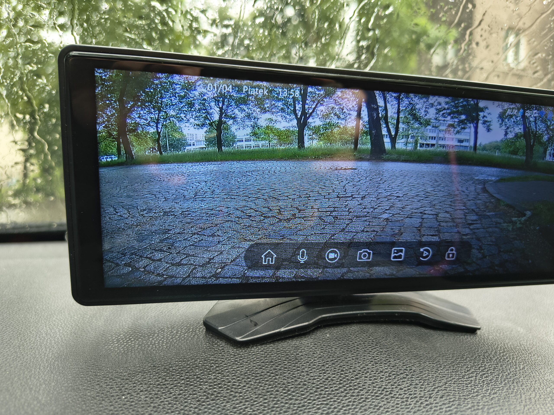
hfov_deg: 71.6
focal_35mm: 24
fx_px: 384
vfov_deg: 56.8
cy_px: 208
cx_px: 277
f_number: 1.8
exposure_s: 1/100
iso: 130
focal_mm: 5.56
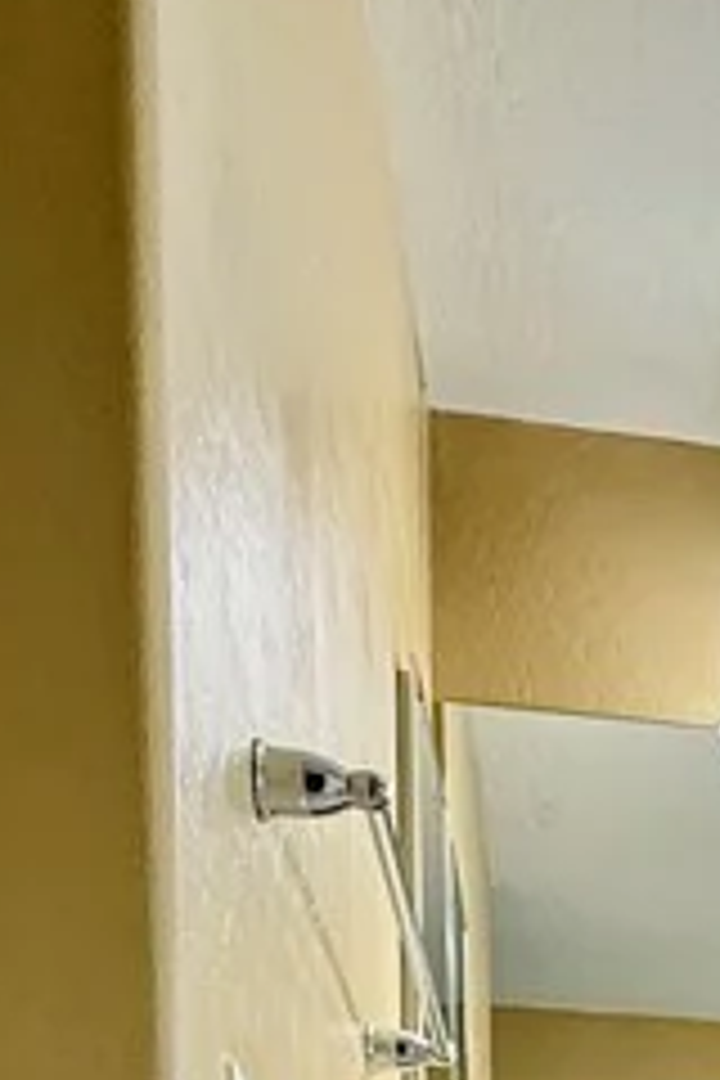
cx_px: 1026
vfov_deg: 24.4
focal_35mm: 62
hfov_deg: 19.5
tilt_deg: -0.5
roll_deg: +0.3
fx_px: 1860
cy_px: 1660
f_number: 2.2
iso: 160
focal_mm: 2.22
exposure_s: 1/120
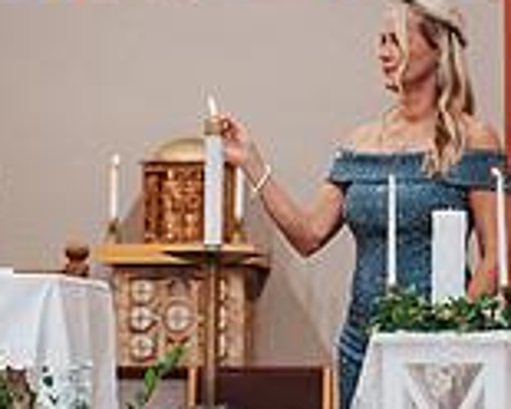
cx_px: 465
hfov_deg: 11.9
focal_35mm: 161
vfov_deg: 9.6
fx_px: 2435
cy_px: 192
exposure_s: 1/125
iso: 320
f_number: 2.8
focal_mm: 35
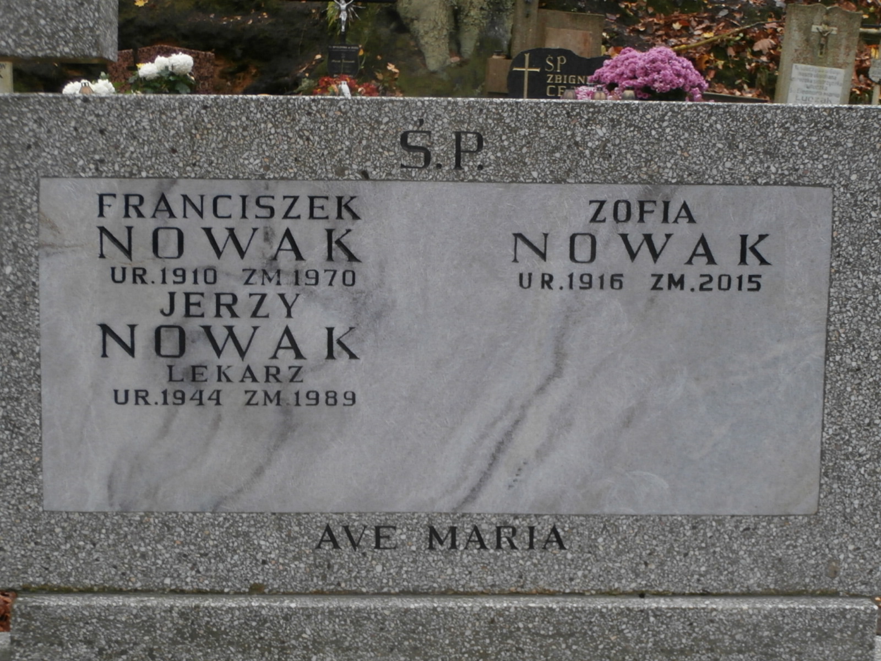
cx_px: 440
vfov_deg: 25.7
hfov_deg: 33.8
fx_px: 1451
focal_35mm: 57
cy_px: 330
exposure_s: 1/20
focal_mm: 10.11
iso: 200
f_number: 4.5
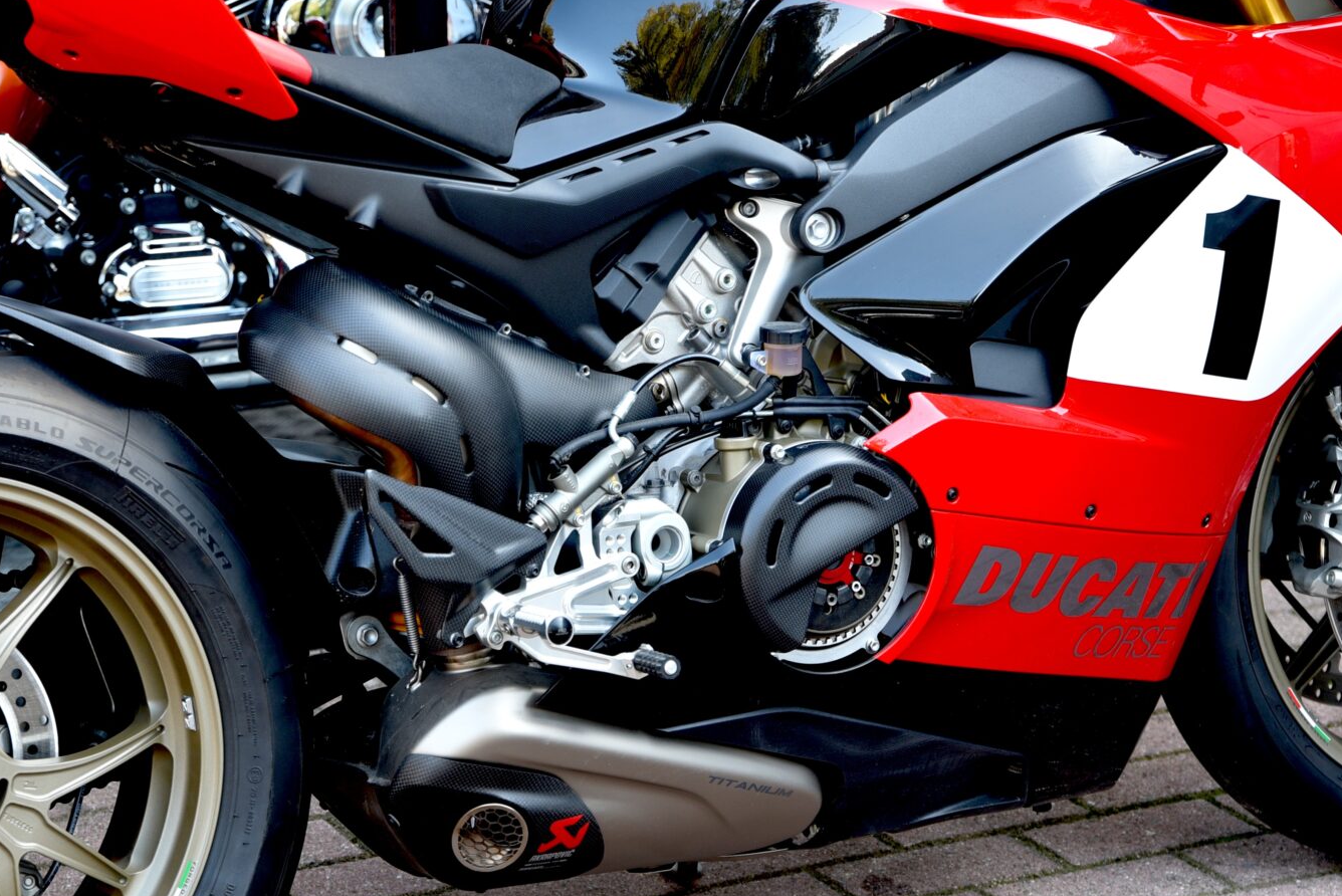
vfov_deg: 11.9
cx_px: 556
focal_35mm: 115
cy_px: 381
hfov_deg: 17.8
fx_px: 4289
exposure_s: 1/60
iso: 200
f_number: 4
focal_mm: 60
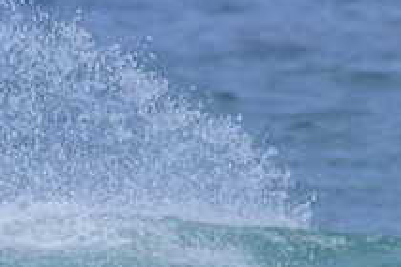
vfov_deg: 0.5
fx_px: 31220
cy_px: 400
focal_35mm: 2803
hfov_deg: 0.7
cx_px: 15
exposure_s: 1/2000
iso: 800
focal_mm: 800
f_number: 11
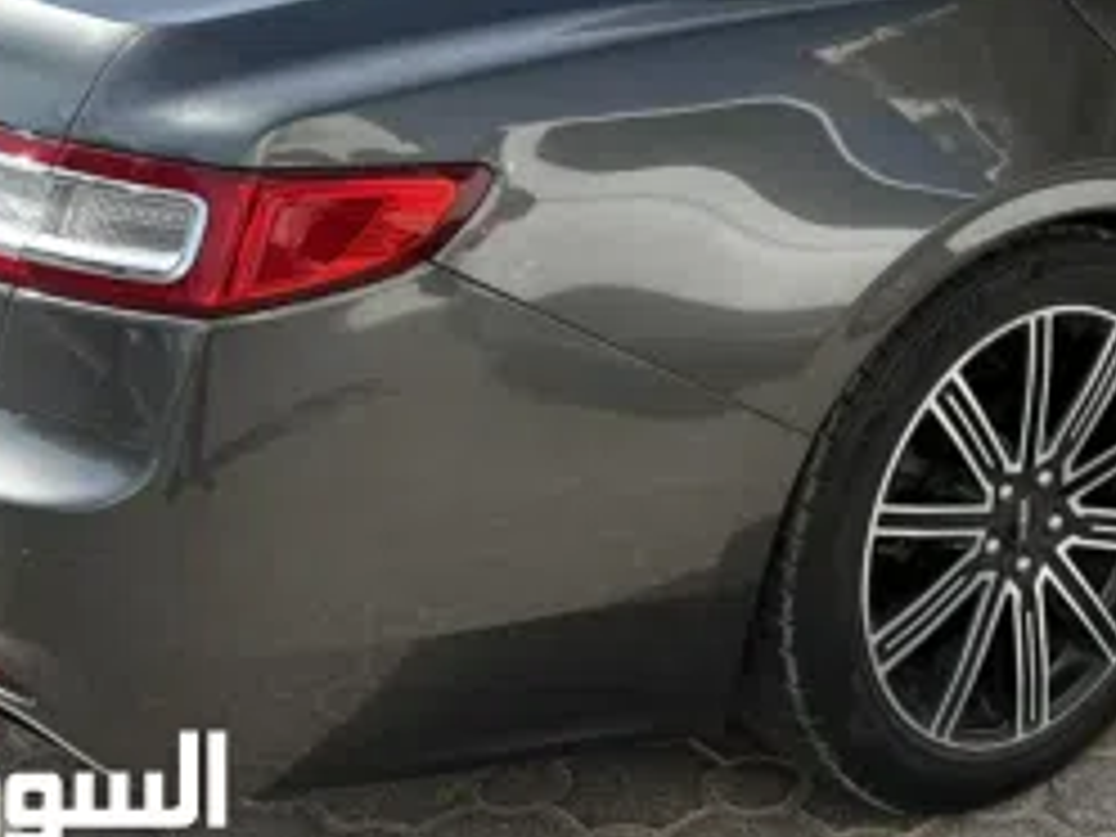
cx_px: 904
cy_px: 81
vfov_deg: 23.0
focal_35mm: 62
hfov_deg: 30.4
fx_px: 1999
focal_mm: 6.86
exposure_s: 1/1751
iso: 80
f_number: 1.78
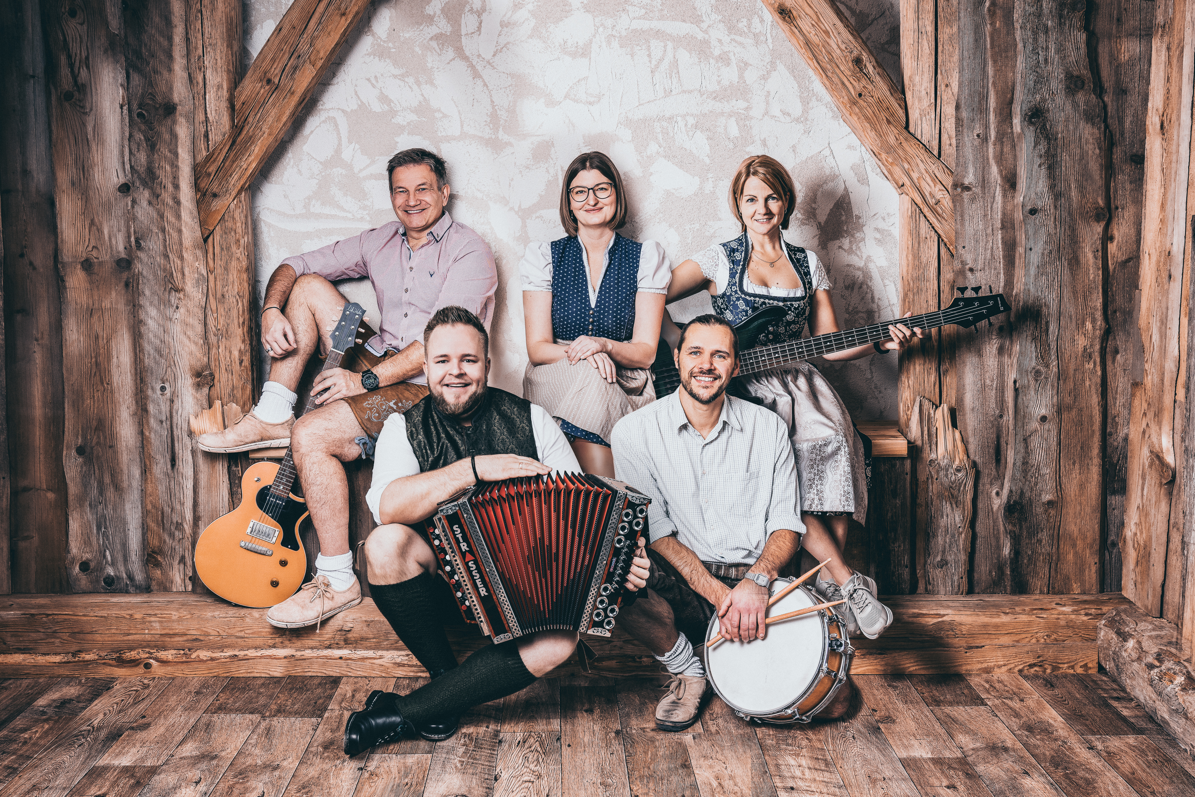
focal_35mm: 36
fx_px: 1195
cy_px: 398
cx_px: 598
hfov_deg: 53.1
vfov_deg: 36.9
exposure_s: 1/125
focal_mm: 36
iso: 160
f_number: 4.5
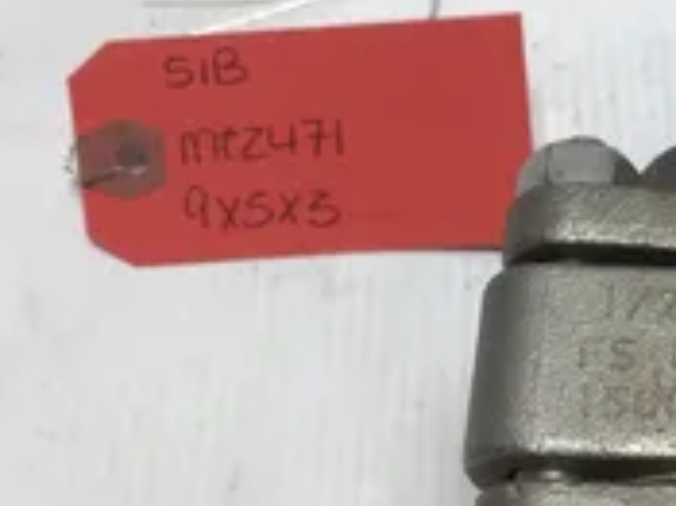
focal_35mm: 71
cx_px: 630
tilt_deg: -62.9
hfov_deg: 26.4
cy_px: 267
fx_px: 1386
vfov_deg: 20.7
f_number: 2.4
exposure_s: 1/120
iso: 25
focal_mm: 3.3
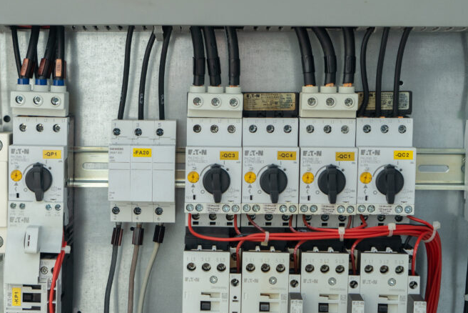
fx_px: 1014
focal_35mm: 78
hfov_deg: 25.8
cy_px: 190
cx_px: 141
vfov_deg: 17.5
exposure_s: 1/100
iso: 640
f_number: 7.1
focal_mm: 50
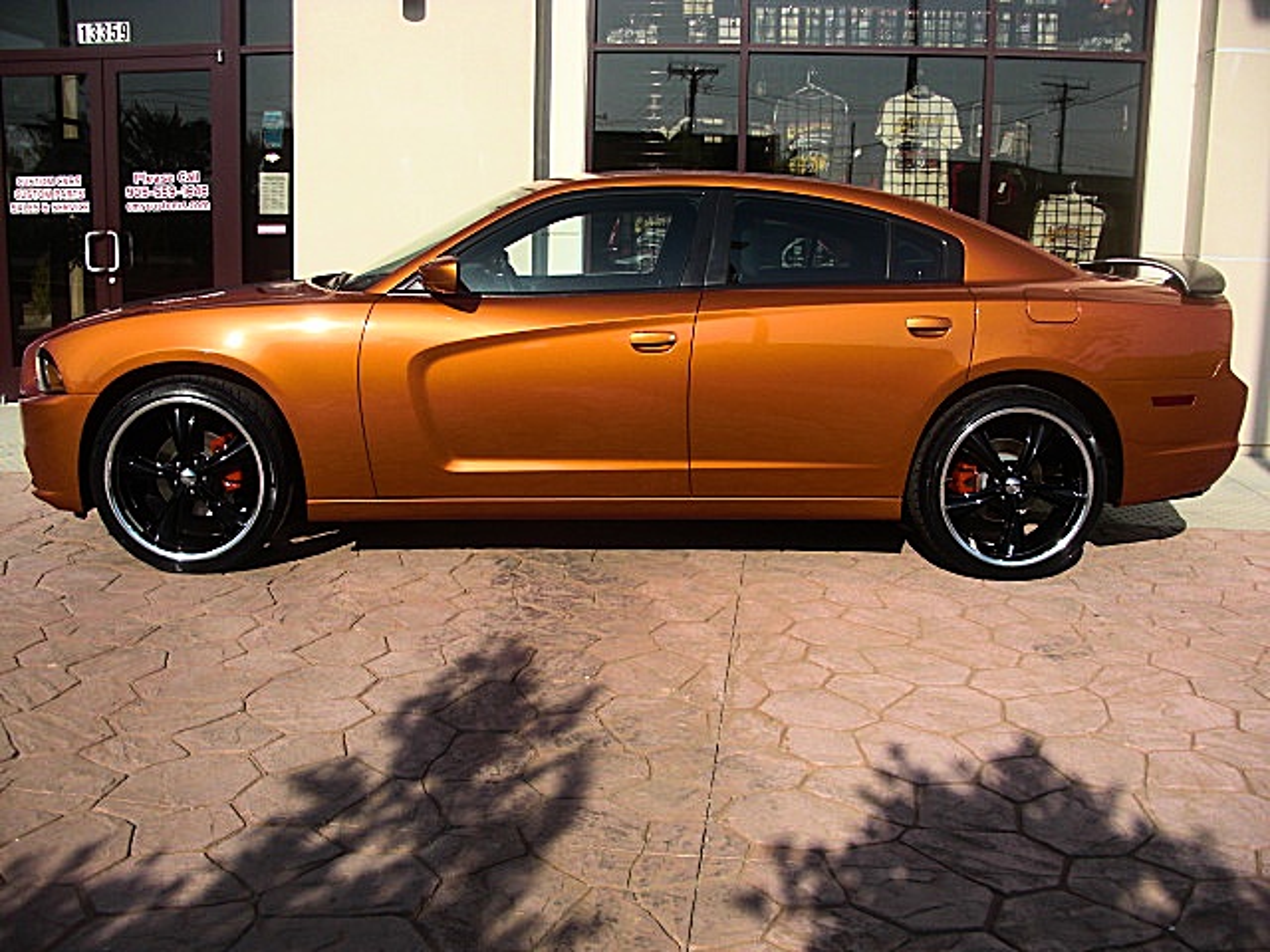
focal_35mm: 36
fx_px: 1321
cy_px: 476
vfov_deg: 39.7
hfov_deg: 51.4
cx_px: 635
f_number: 7.9
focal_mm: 6.3
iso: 50
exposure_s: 1/160
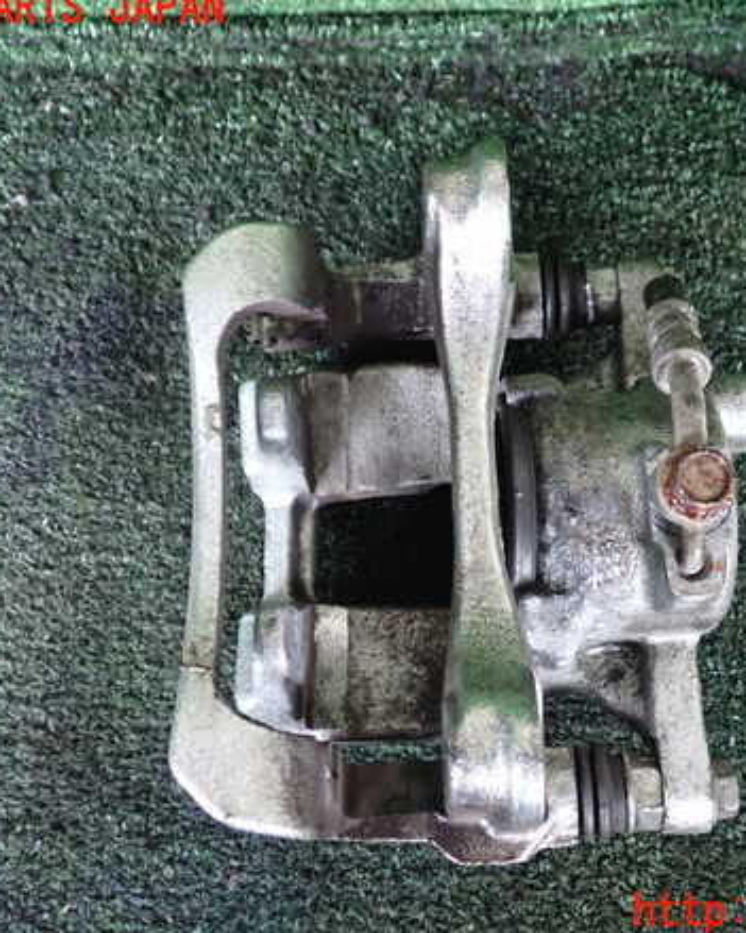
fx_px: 1104
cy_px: 461
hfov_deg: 37.1
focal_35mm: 40
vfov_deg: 45.8
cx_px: 476
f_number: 2.3
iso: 800
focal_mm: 5.4
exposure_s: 1/30
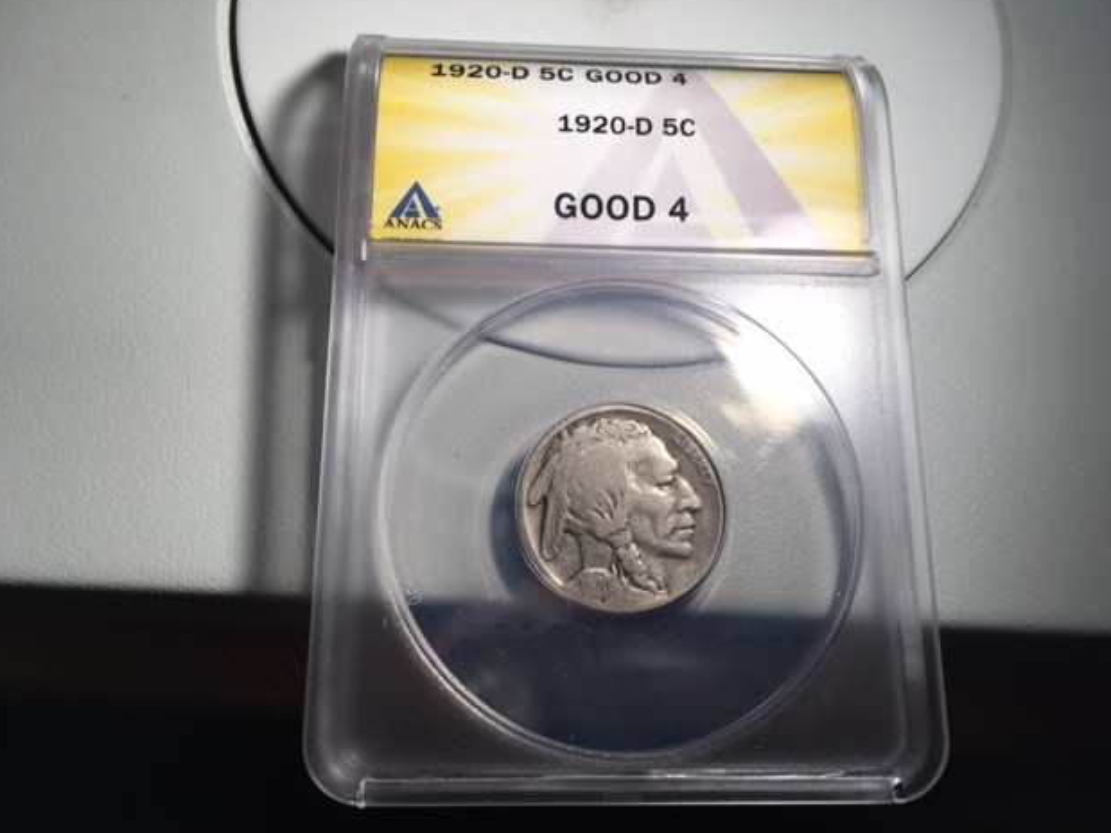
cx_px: 567
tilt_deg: -70.8
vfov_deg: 46.8
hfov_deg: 60.0
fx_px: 963
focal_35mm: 30
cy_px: 418
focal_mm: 4.15
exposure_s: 1/120
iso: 32
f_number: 2.2
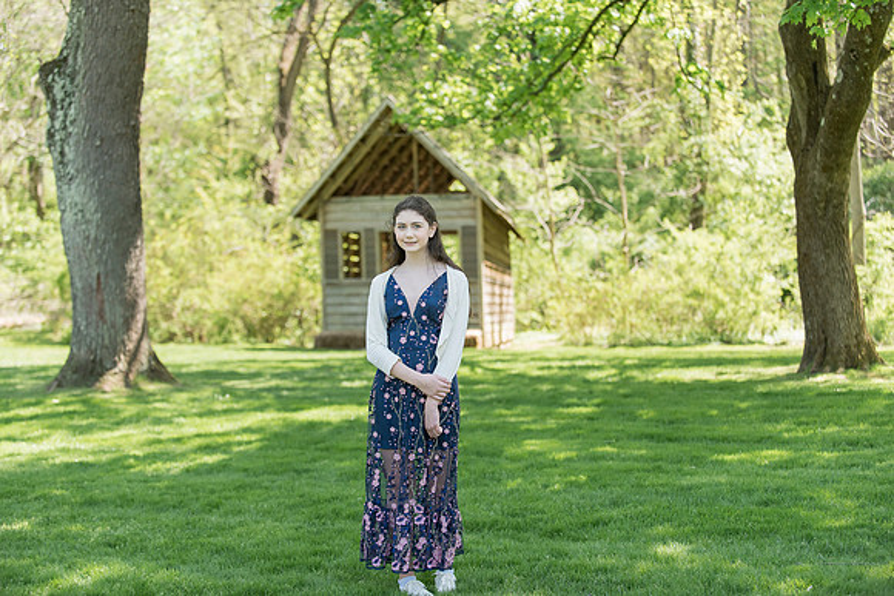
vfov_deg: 19.5
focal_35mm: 70
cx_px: 447
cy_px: 298
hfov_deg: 28.8
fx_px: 1739
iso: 400
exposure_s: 1/800
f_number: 2.8
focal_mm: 70
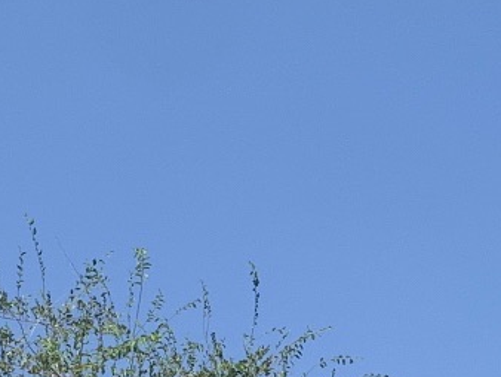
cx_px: 184
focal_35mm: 155
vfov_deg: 8.8
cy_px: 852
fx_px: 2245
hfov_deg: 12.7
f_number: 1.8
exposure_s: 1/1953
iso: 25
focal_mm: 4.25
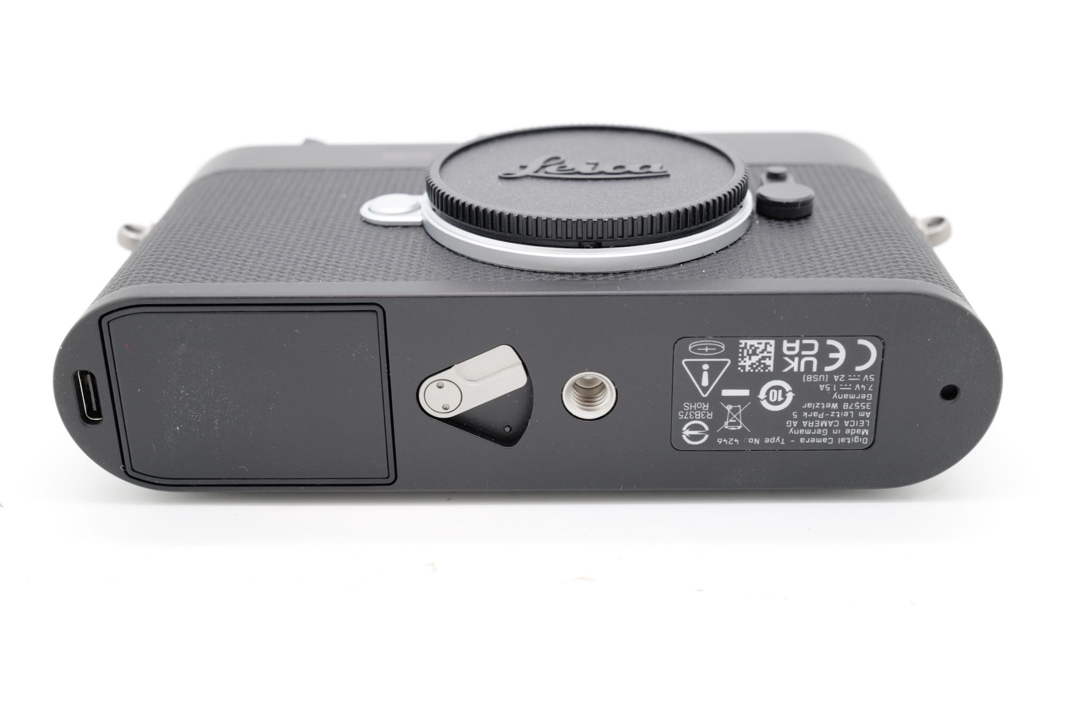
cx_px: 536
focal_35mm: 43
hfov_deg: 45.4
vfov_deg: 31.2
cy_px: 358
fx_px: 1281
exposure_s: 1/60
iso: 800
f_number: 9
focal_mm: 43
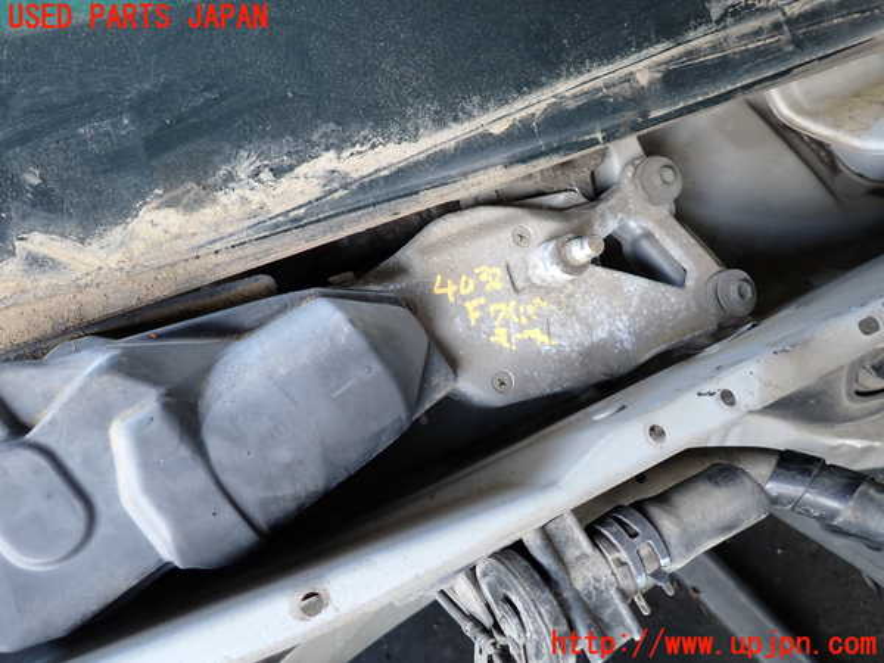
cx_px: 442
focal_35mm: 25
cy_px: 332
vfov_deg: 54.9
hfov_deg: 69.4
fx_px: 638
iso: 200
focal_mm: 4.5
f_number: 2
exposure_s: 1/60
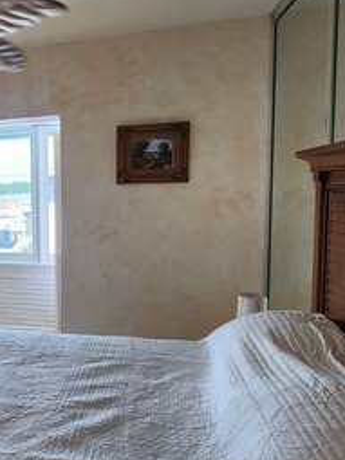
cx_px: -50
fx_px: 452
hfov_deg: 34.8
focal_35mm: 34
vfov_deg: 54.0
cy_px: 238
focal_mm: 2.2
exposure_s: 1/60
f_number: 2.2
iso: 64
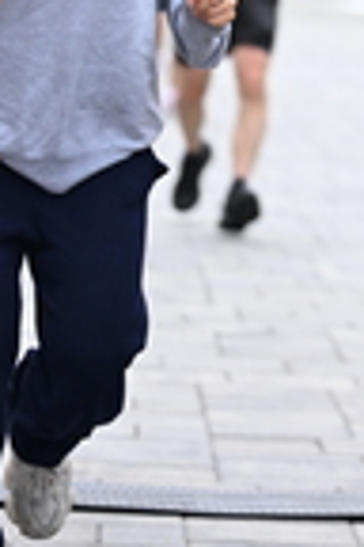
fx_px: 5232
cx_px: 662
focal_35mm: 345
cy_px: -258
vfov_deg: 5.9
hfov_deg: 4.0
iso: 640
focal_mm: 90
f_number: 2.8
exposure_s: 1/2000
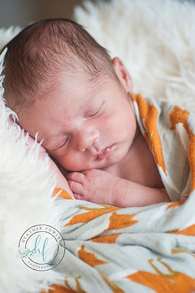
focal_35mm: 90
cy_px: 146
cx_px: 98
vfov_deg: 22.6
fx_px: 733
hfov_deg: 15.2
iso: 800
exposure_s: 1.08
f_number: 0.86
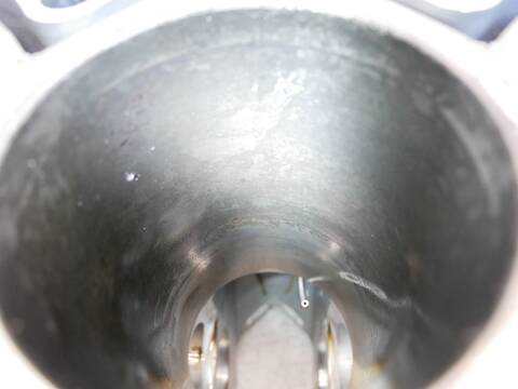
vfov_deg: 56.8
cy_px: 194
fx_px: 359
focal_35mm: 24
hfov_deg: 71.6
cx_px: 259
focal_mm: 12
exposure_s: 1/60
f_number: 3.5
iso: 2500
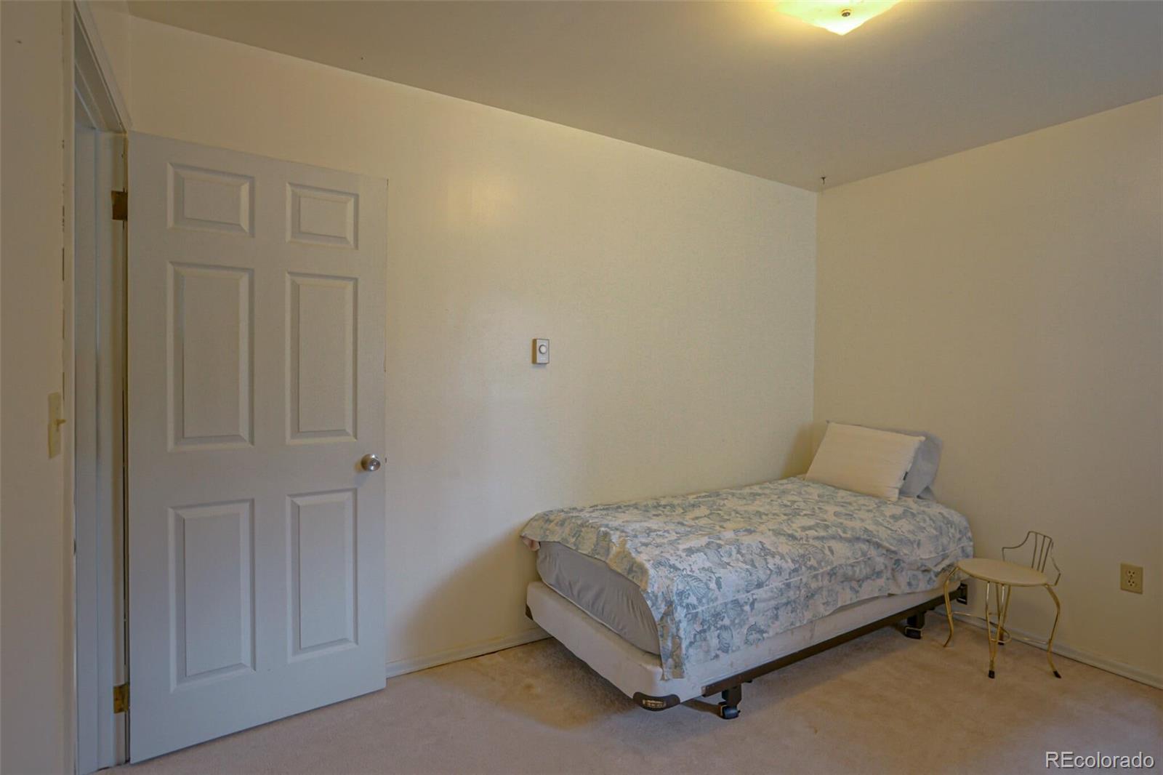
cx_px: 582
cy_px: 388
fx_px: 581
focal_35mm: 18
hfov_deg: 90.0
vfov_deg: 67.4
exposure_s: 1/10
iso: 400
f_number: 8
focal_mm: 18
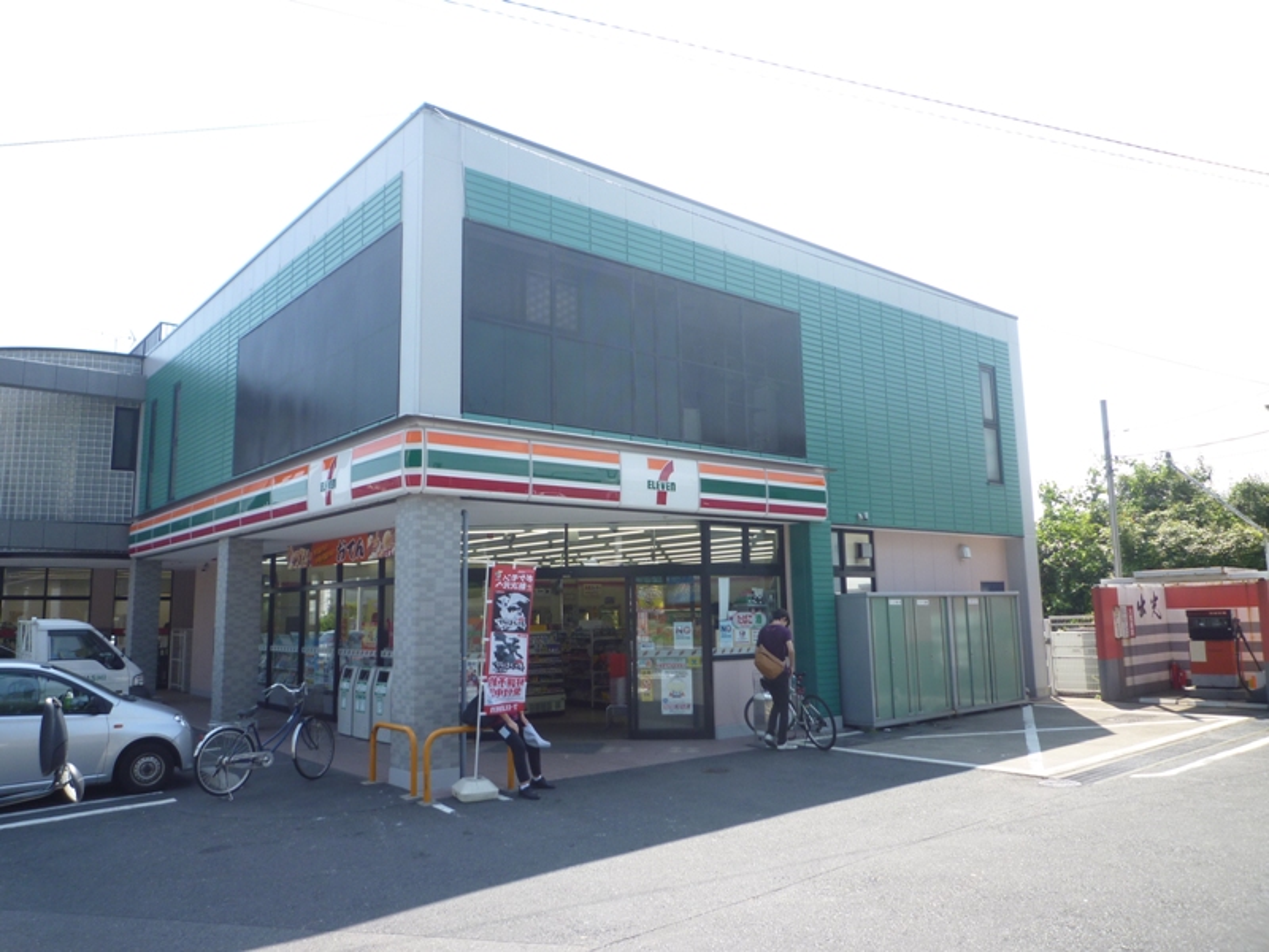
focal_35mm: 25
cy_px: 476
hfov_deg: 69.4
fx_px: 916
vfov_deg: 54.9
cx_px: 634
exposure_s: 1/400
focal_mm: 4.4
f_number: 2.8
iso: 80
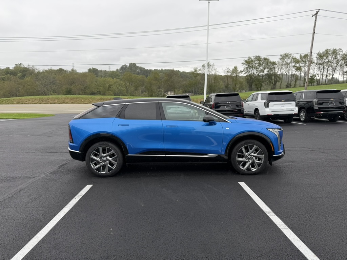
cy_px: 130
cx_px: 174
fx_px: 241
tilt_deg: -8.1
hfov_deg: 71.6
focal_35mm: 24
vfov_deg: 56.8
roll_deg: -1.3
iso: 80
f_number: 1.78
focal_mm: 6.76
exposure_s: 1/660
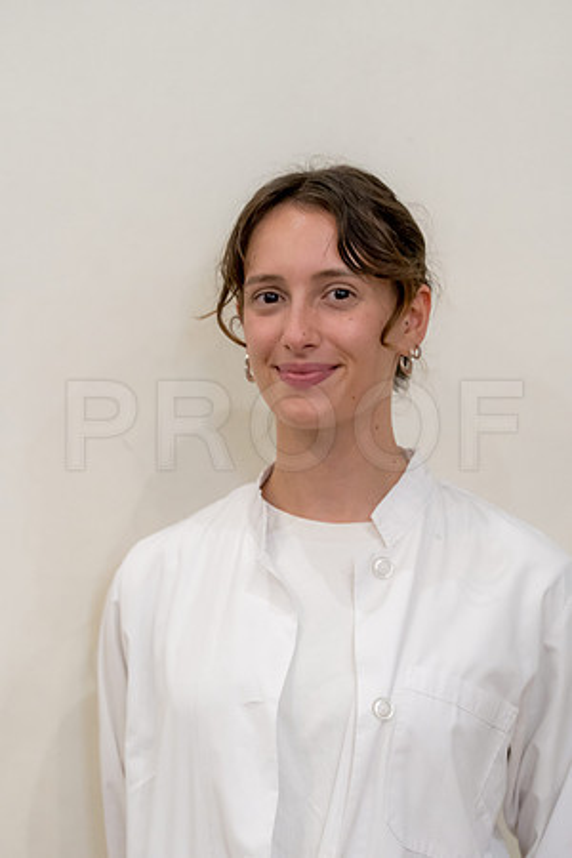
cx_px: 286
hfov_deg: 7.6
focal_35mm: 180
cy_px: 429
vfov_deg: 11.4
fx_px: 4290
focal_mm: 180
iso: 5000
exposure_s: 1/80
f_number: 4
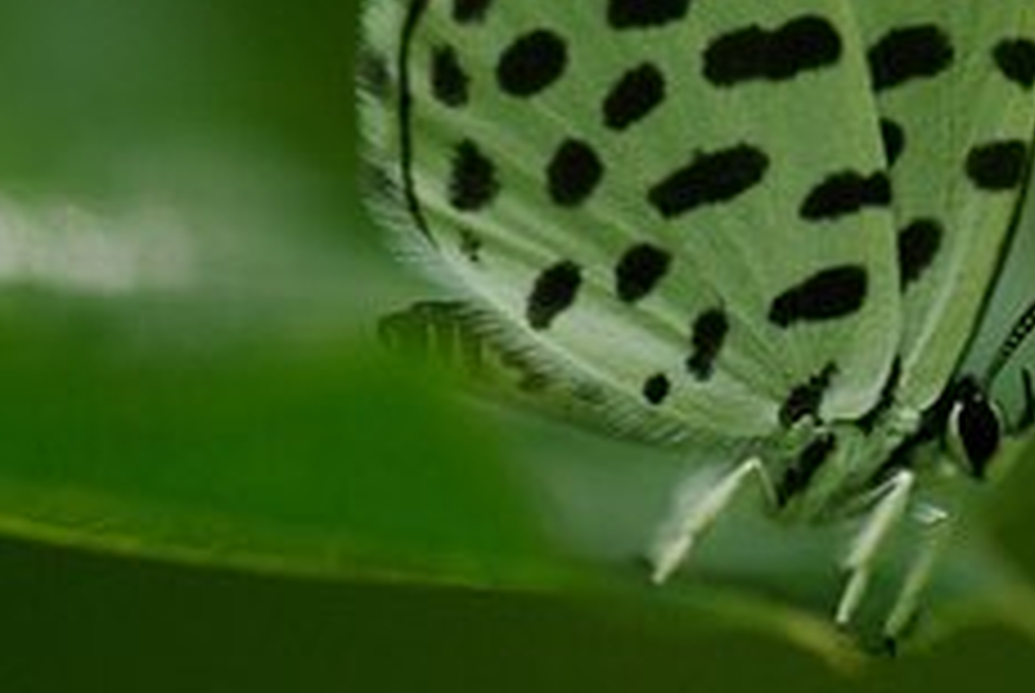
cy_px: 133
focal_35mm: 601
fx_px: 17301
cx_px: 1004
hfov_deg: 3.4
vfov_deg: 2.3
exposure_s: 1/400
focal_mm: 180
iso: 400
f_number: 3.5
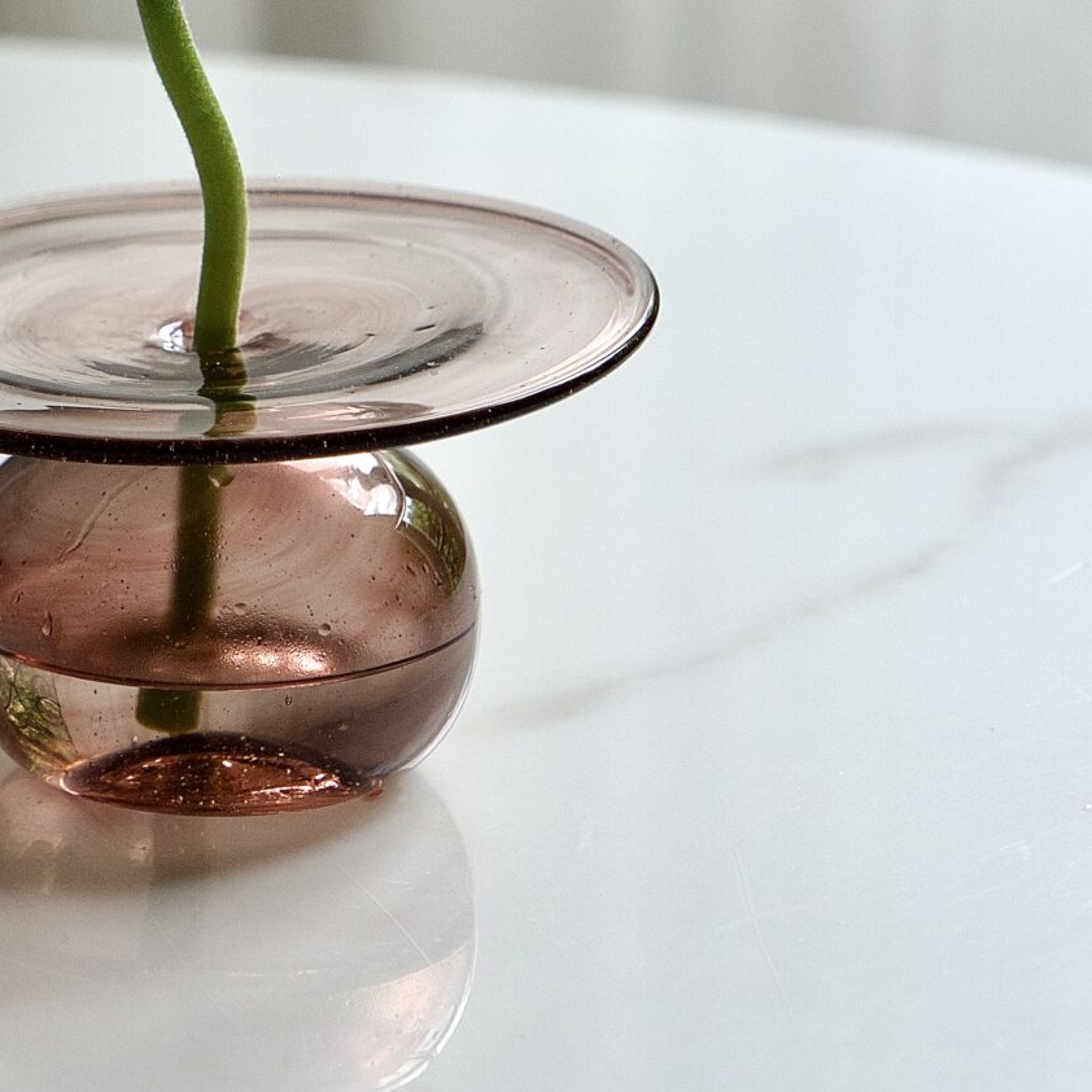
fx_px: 9208
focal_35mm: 258
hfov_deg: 6.8
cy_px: 149
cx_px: 180
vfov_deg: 6.8
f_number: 4
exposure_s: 1/125
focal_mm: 60
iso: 250
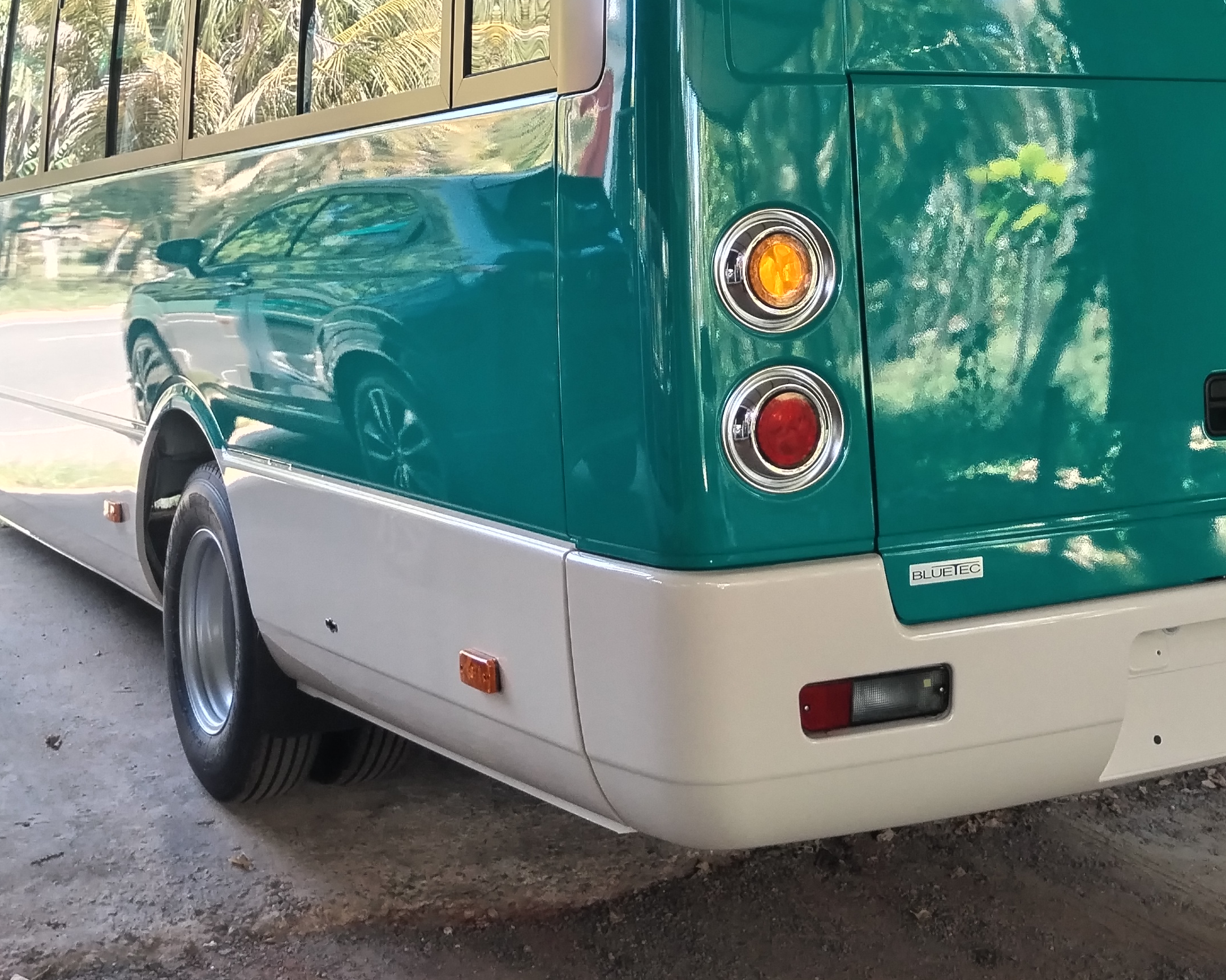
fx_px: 1959
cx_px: 663
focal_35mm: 54
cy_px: 80
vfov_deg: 27.0
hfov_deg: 34.7
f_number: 1.8
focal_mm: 4.75
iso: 132
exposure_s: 1/100
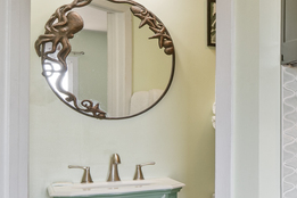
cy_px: 161
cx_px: 545
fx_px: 454
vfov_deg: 24.2
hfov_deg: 21.6
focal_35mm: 55
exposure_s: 1/20
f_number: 8
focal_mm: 14
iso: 320
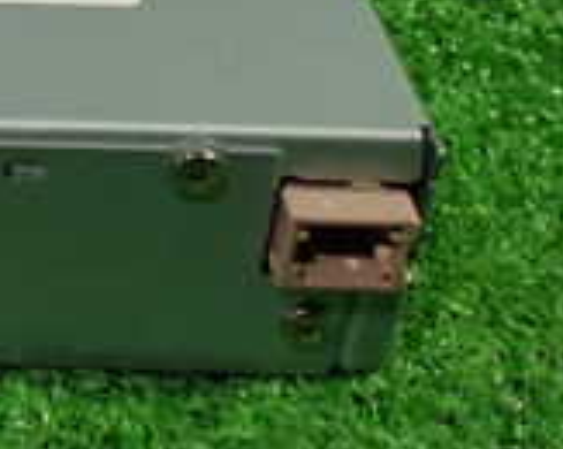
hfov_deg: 15.6
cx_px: -408
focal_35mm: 108
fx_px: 1797
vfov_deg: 13.9
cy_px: -41
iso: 800
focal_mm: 5.4
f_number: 2.3
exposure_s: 1/100
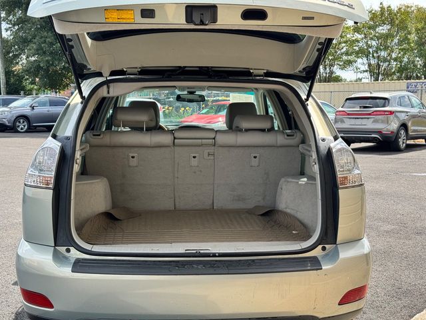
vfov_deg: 30.3
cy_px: 160
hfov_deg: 39.7
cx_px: 213
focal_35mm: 48
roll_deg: -0.1
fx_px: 591
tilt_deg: -7.4
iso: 64
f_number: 1.78
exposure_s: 1/1263
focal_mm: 6.76
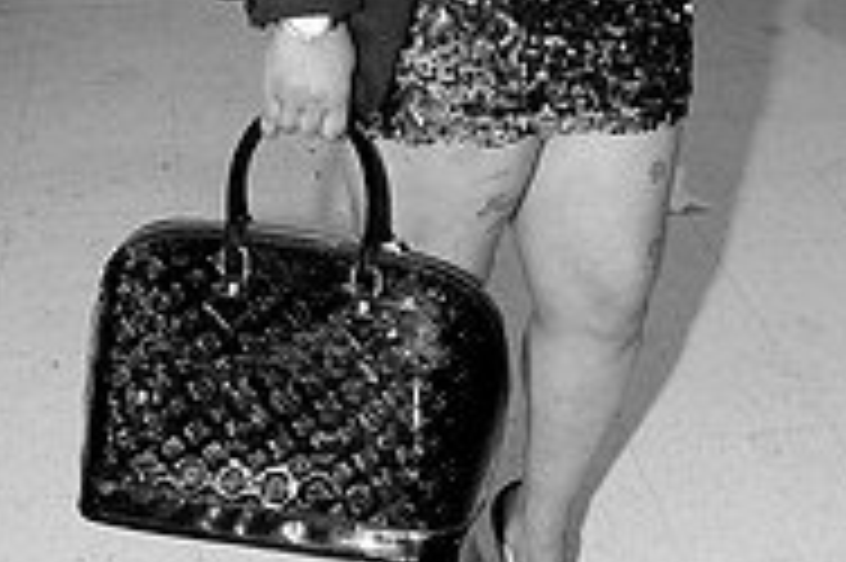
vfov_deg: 16.7
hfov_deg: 25.6
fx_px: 1855
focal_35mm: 79
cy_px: -45
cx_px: 538
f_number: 4
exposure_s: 1/60
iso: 400
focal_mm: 22
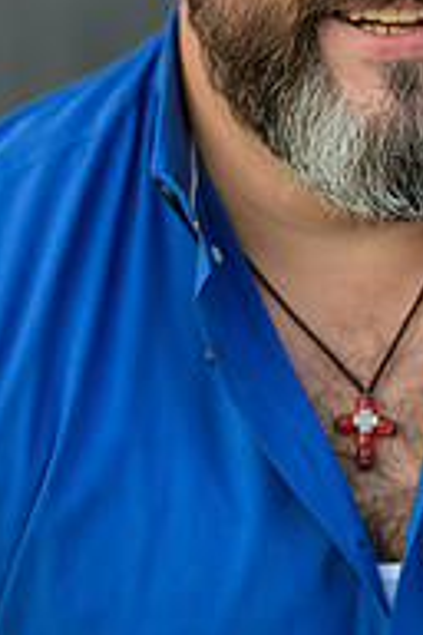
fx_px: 5587
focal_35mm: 317
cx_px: 314
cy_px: -40
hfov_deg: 4.3
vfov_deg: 6.5
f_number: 2
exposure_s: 1/250
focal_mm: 135
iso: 200
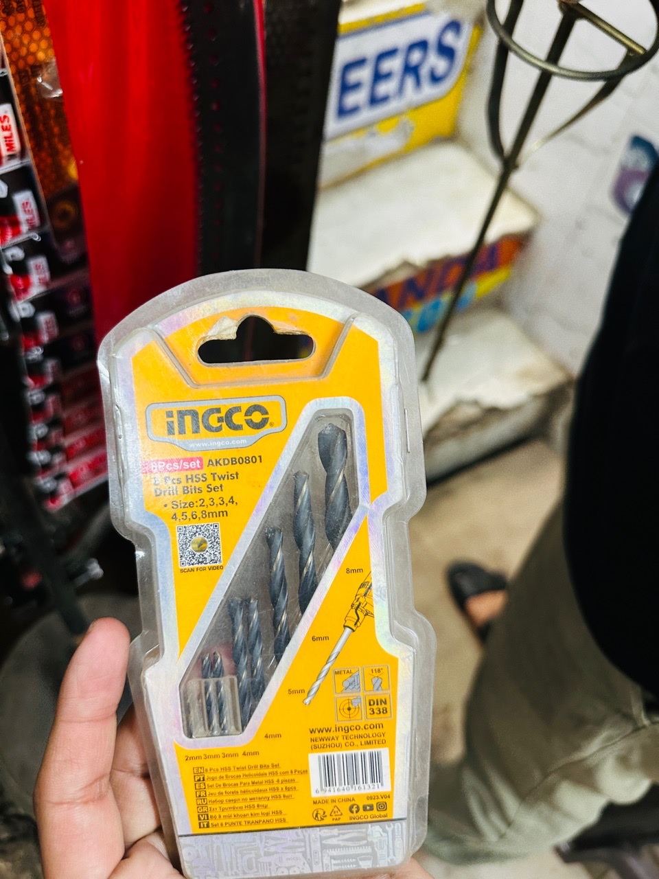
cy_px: 440
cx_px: 330
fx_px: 609
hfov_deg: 56.8
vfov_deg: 71.6
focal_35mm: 24
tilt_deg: -52.9
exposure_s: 1/60
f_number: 1.78
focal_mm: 6.86
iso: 320
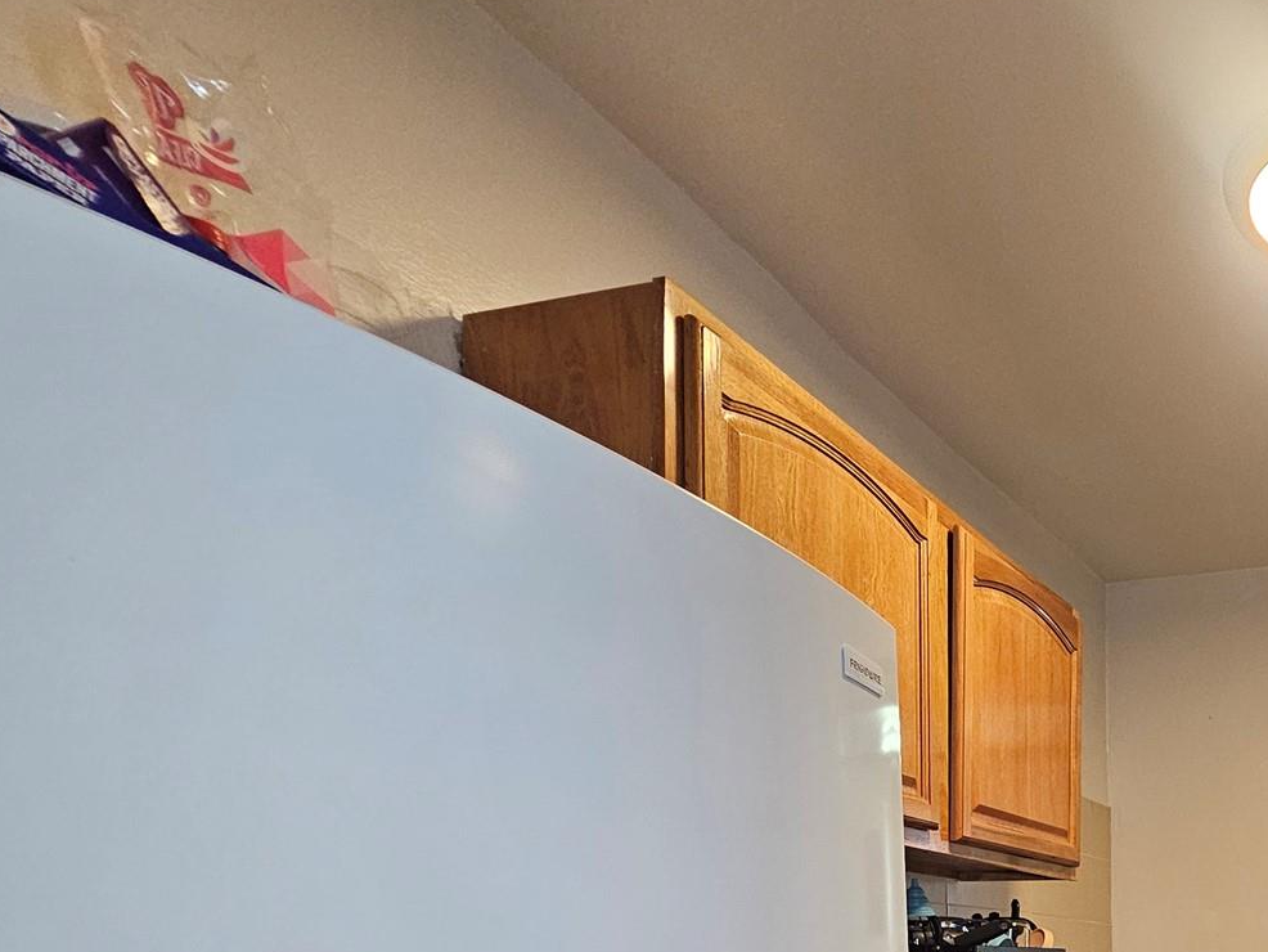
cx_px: 1260
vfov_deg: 43.3
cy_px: 971
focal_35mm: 27
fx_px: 989
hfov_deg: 52.3
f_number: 2.2
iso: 250
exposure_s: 1/60
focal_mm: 2.2
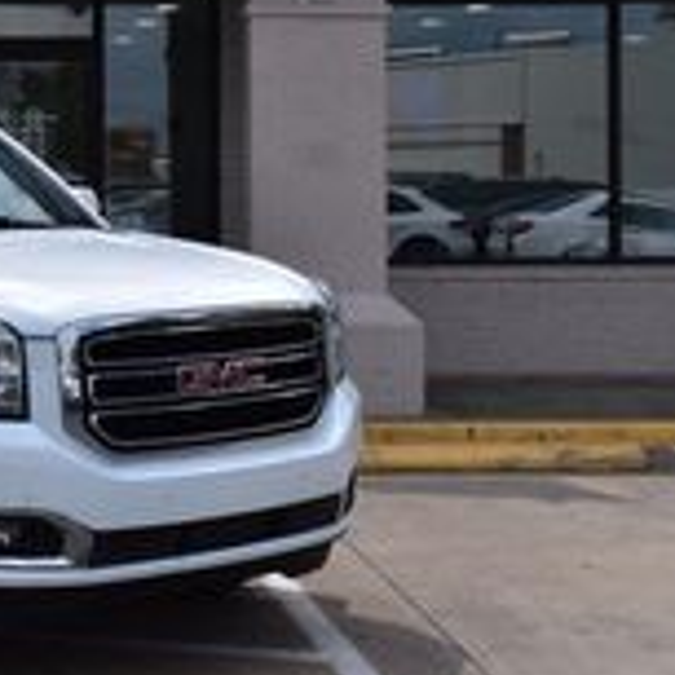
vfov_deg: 18.6
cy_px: 168
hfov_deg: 18.0
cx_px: -66
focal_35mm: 93
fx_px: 2052
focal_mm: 28
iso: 280
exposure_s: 1/500
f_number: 11
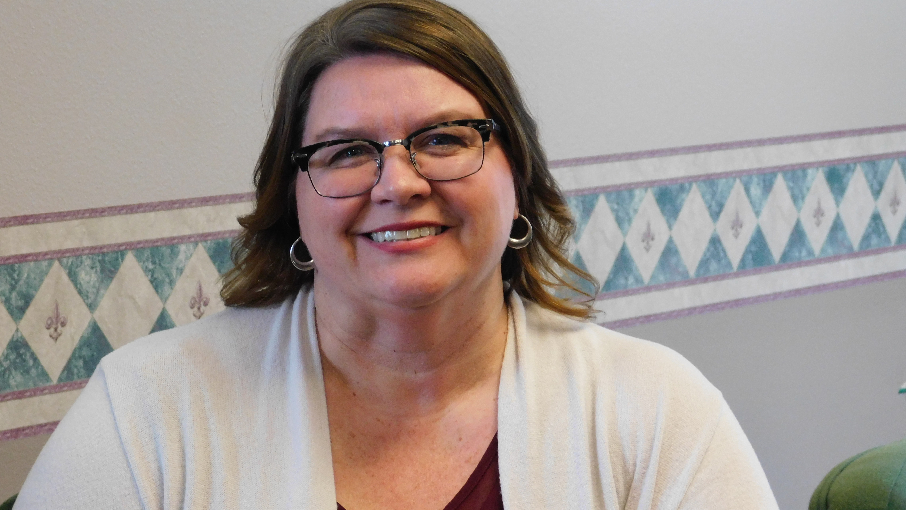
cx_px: 452
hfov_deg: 13.3
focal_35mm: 162
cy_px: 257
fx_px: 3892
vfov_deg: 7.5
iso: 320
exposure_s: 1/30
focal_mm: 26.3
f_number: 5.1
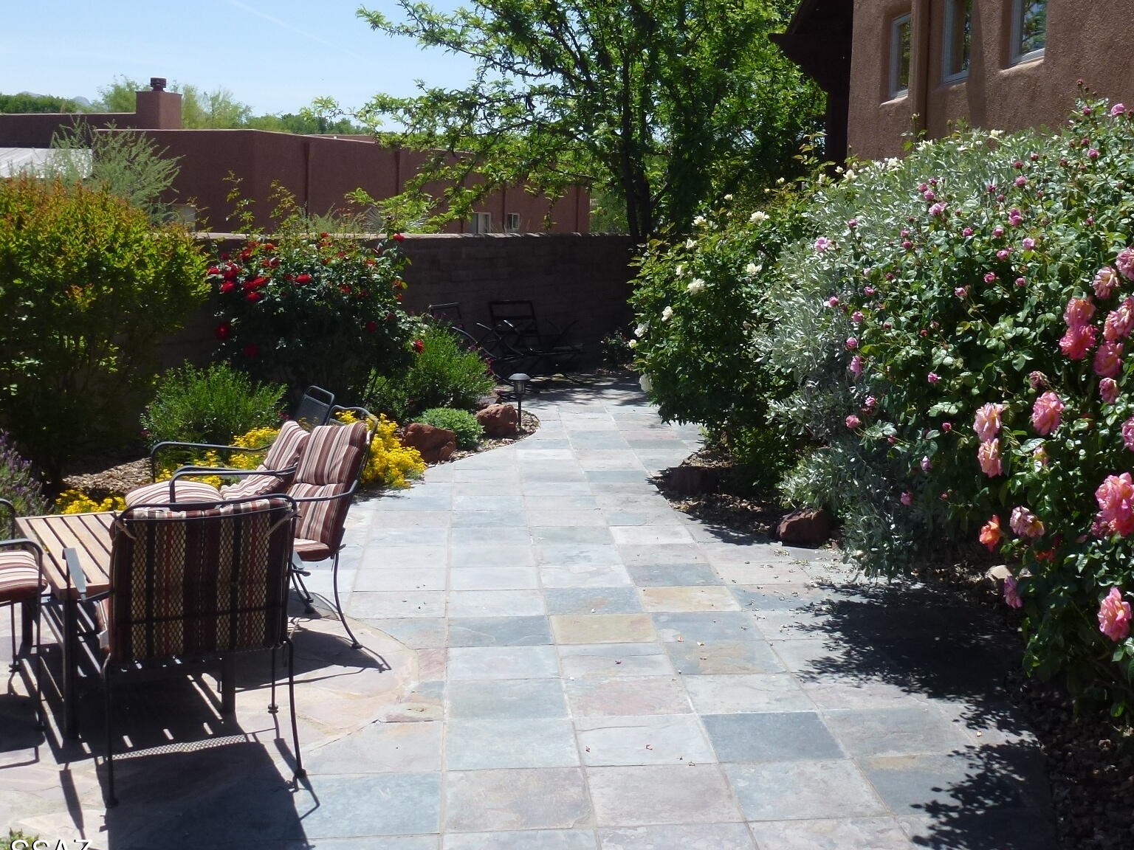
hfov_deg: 46.8
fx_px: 1310
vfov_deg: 35.8
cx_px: 614
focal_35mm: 40
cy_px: 336
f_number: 3.5
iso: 100
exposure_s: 1/1000
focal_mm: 5.4
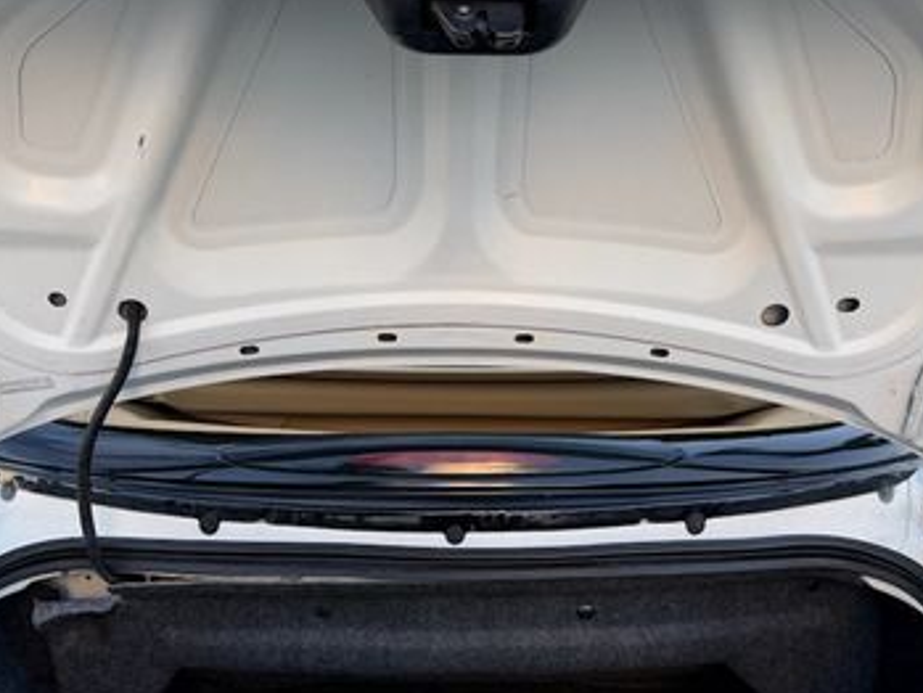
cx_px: 450
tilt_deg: -19.4
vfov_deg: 32.9
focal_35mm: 44
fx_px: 1174
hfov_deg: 42.9
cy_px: 370
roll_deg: -0.4
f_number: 1.78
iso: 80
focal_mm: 6.76
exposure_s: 1/121
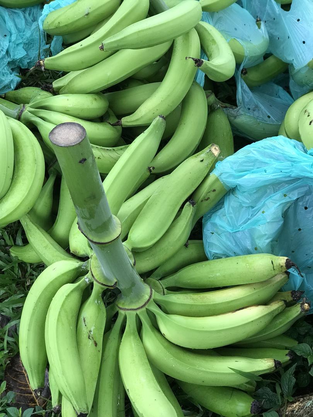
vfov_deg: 33.8
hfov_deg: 25.7
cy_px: 208
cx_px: 156
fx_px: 687
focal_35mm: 57
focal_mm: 6.6
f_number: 2.8
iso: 64
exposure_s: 1/120
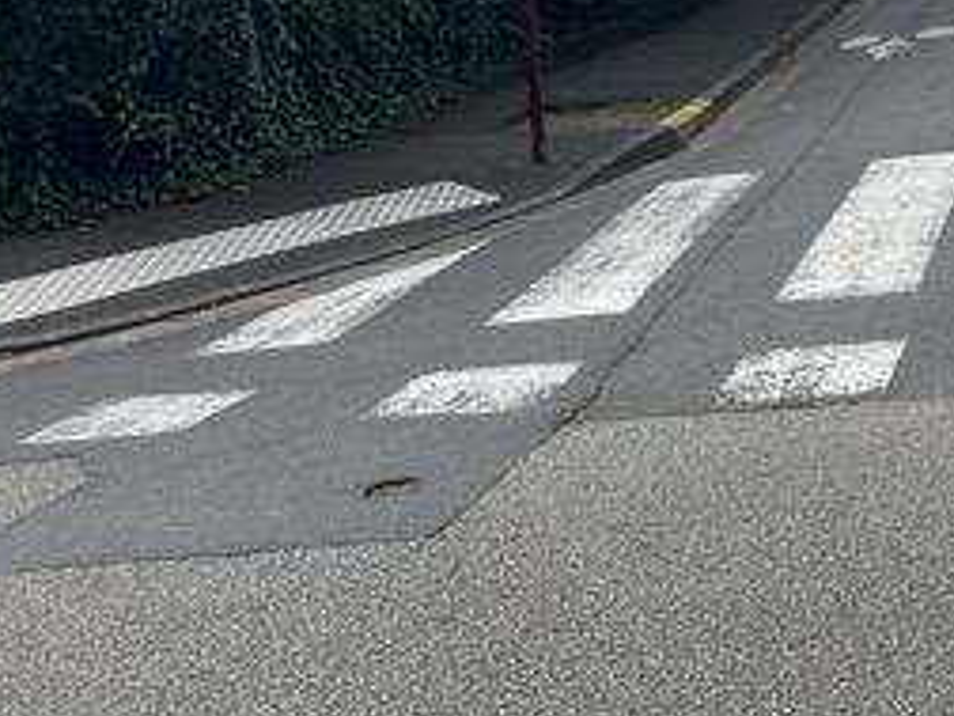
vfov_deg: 20.7
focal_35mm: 66
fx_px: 1819
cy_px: -152
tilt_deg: -1.5
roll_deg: +4.3
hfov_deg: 26.6
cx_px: 1102
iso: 50
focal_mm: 5.7
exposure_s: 1/3165
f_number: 1.5
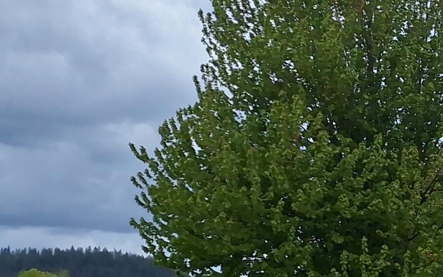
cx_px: 690
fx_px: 1147
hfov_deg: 18.9
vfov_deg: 13.0
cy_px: 415
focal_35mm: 95
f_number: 1.8
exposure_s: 1/3247
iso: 25
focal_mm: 5.54
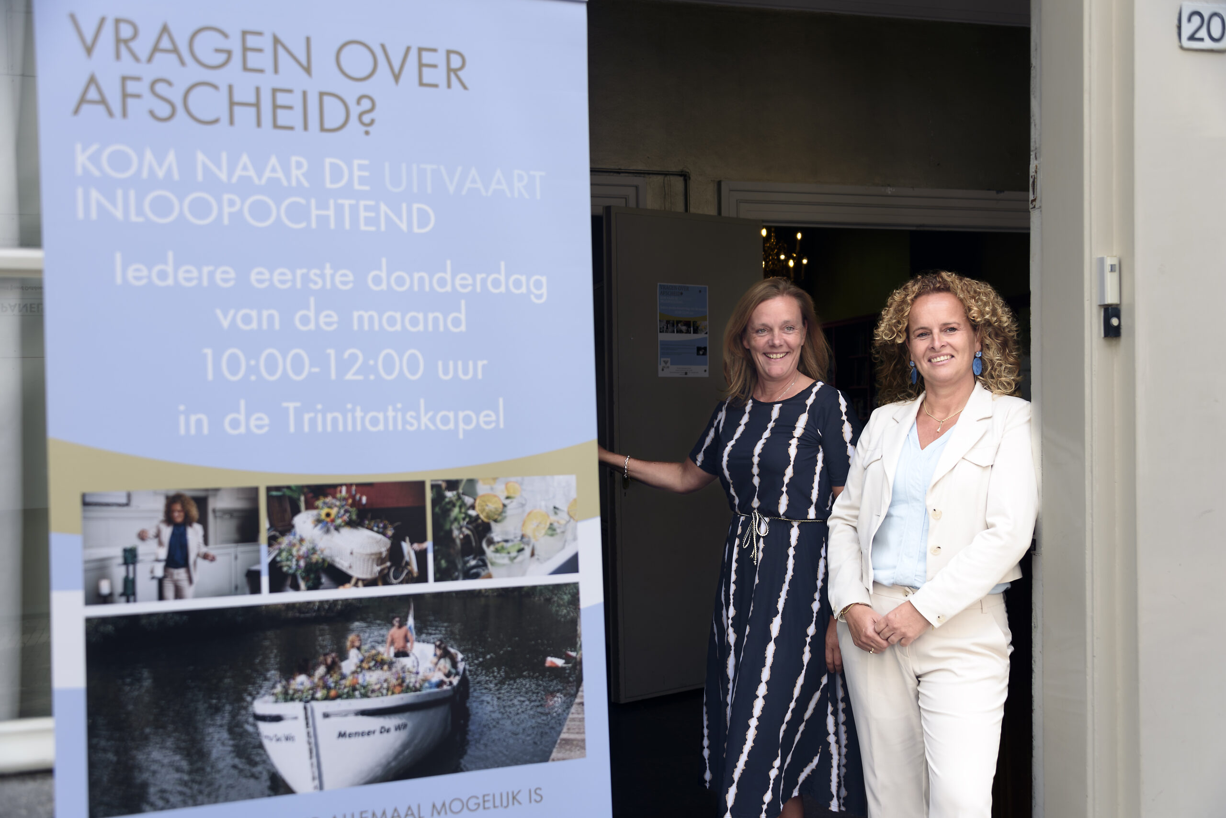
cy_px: 409
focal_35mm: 36
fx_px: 1226
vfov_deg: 36.9
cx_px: 613
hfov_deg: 53.1
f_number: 4
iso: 100
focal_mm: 36
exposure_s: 1/125
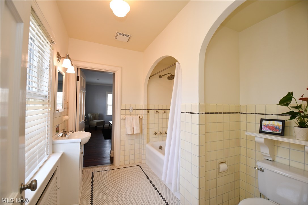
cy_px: 102
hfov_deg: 100.4
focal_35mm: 15
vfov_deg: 77.3
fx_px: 128
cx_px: 154
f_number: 4.5
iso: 400
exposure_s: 1/80
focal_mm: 10
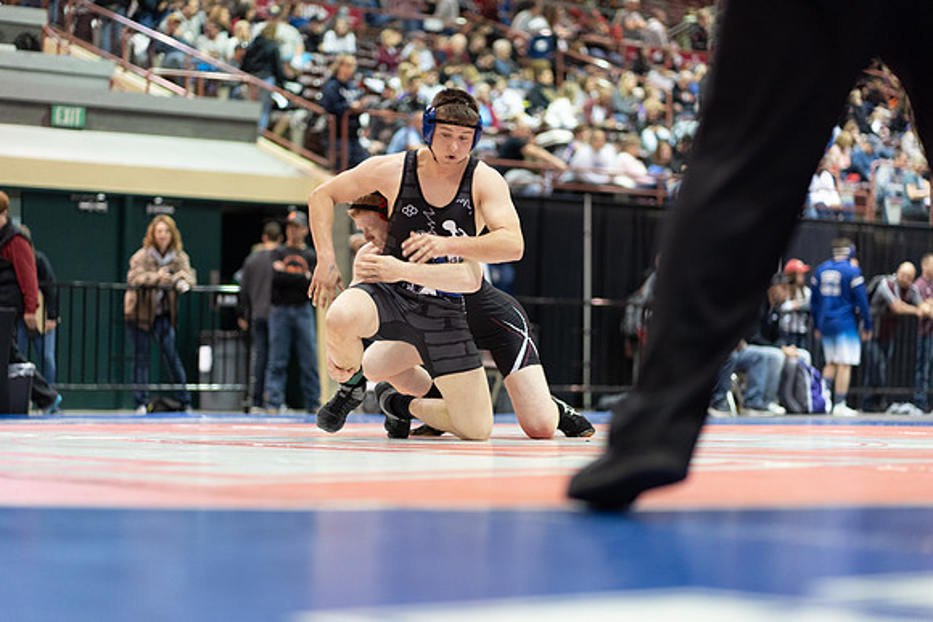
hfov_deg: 23.9
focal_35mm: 85
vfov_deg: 16.1
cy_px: 311
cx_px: 466
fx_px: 2203
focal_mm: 85
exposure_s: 1/500
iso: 2500
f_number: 1.8
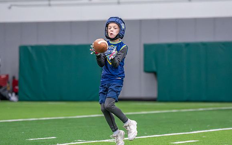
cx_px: 127
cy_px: 77
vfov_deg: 6.8
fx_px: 1221
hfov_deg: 10.9
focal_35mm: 193
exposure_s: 1/1000
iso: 6400
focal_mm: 119
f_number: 2.8
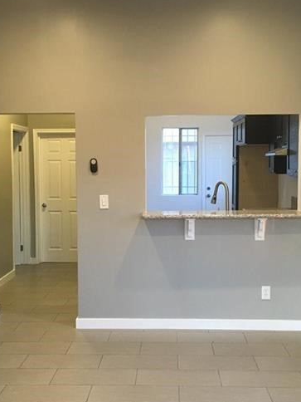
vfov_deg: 41.2
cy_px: 215
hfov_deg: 31.5
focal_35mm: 46
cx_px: 149
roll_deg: +0.4
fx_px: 533
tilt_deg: -4.5
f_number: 2.2
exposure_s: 1/30
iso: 125
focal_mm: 4.15
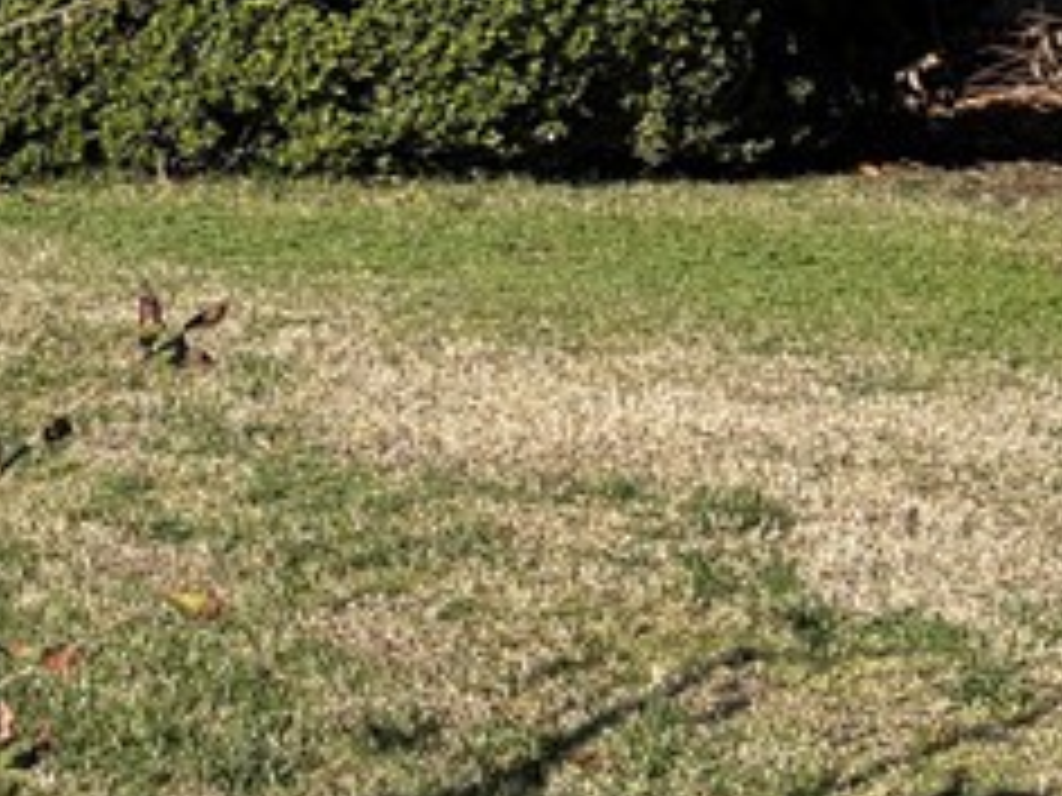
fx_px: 3467
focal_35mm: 113
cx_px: -1017
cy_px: -81
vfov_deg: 12.9
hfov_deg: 14.6
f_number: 1.6
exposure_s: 1/6329
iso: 50
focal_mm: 5.96
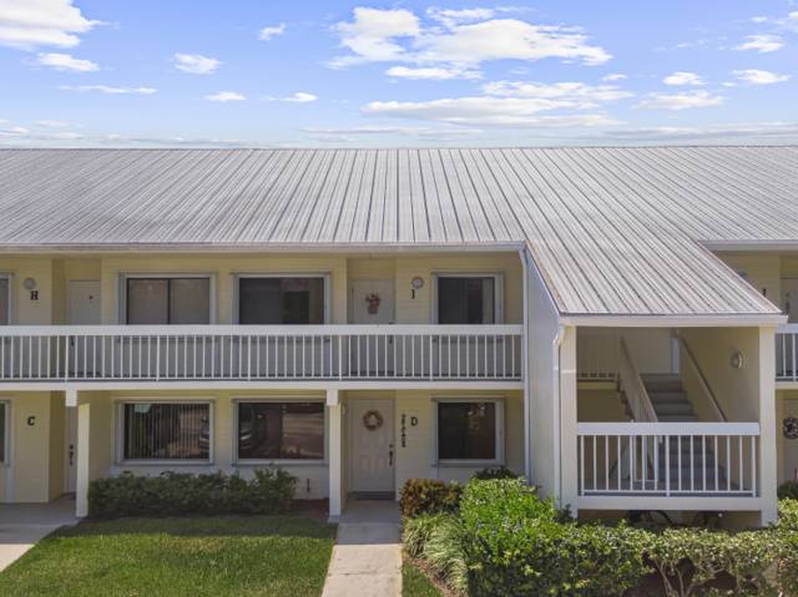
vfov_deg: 39.6
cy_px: 298
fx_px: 829
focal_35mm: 36
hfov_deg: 51.4
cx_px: 399
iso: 100
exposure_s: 1/2500
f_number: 3.3
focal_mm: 6.08
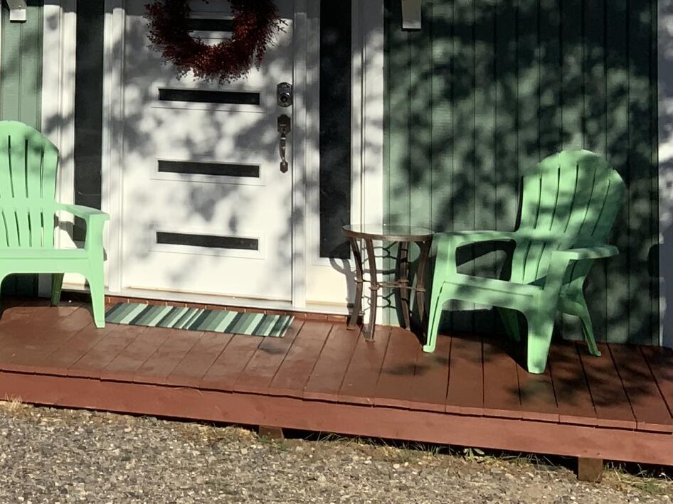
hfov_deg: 20.2
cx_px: -94
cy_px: -80
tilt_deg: +2.7
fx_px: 1788
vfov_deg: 15.5
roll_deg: -1.2
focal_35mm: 92
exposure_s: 1/2801
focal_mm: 3
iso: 20
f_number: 1.8
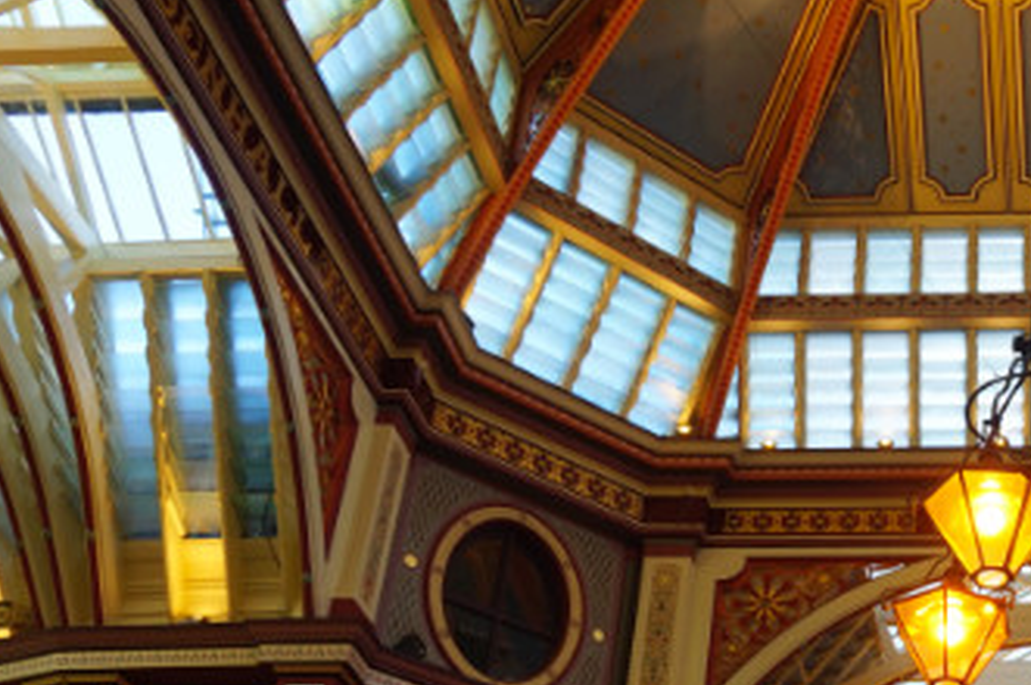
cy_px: 713
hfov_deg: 31.7
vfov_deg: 22.3
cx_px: 1050
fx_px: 1659
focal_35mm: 58
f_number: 4
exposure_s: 1/60
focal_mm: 16
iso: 125
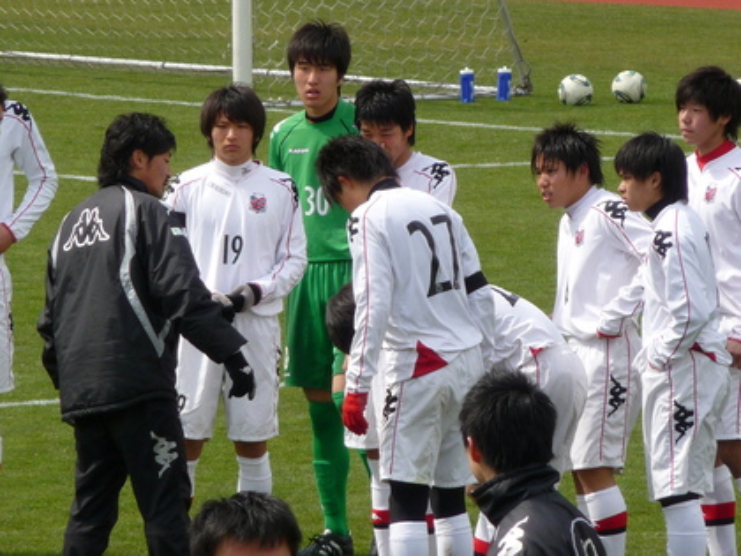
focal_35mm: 472
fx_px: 10104
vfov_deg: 3.2
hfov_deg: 4.2
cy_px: 278
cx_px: 370
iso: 100
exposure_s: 1/500
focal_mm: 47
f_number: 4.9
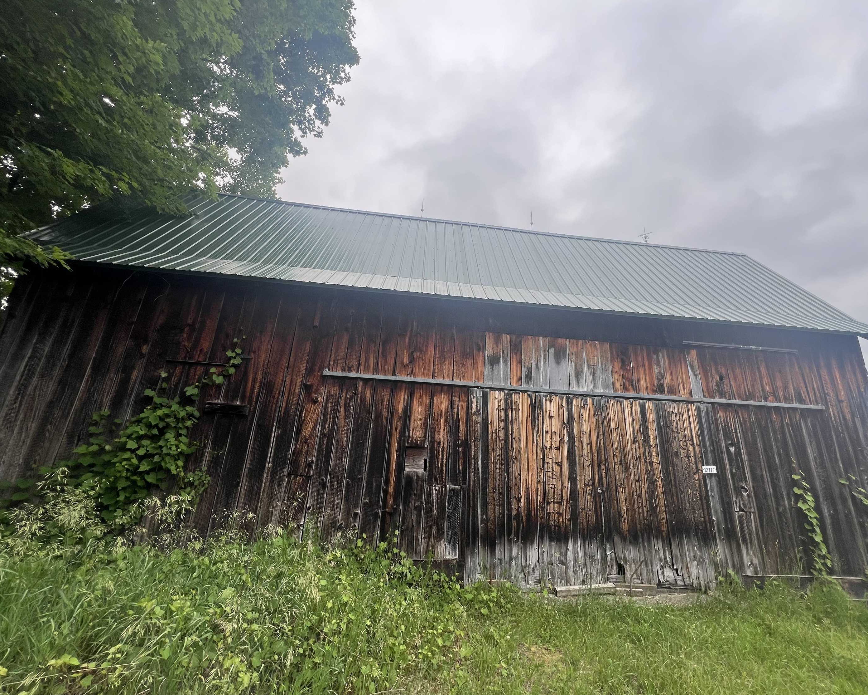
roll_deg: -2.7
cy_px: 342
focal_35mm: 14
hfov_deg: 100.6
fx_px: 360
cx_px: 462
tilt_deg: +17.4
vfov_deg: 88.0
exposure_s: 1/285
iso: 32
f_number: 1.8
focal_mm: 1.57
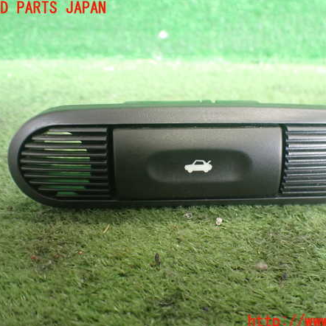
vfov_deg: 46.0
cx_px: 193
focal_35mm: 36
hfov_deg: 45.8
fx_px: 384
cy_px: 165
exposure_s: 1/80
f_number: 2.3
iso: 800
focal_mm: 5.4
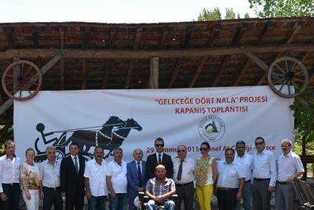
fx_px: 488
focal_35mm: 56
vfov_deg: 23.6
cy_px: 186
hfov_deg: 34.7
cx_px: 72
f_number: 7.1
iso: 100
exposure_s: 1/200
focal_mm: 20
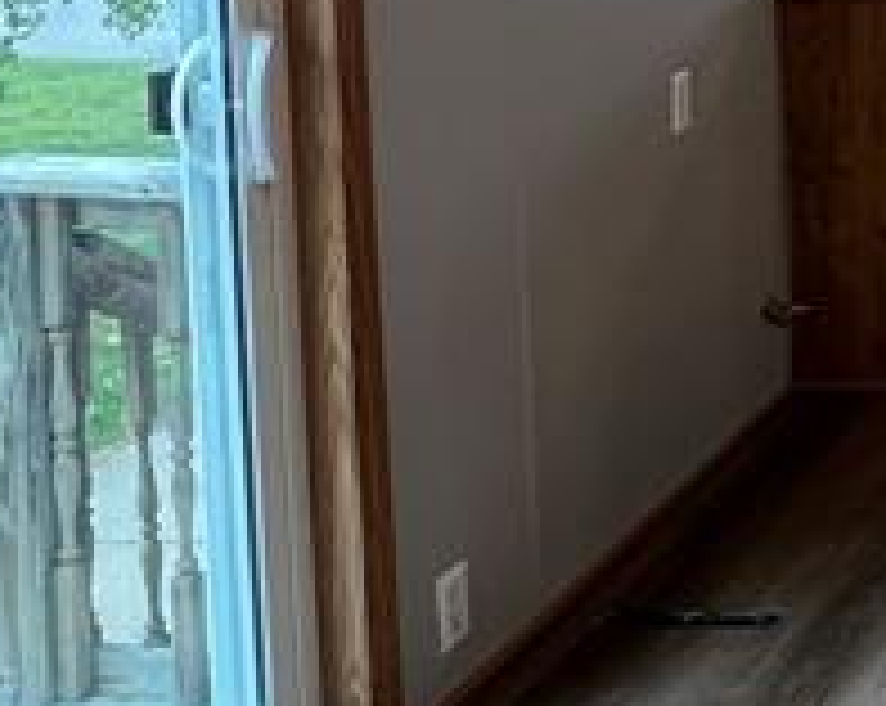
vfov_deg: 21.7
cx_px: 1367
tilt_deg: -5.6
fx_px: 1728
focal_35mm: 66
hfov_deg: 22.8
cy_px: -103
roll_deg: +0.3
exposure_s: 1/60
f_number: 1.8
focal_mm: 1.57
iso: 250
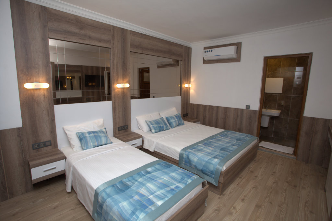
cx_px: 166
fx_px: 157
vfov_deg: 70.5
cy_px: 110
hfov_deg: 93.2
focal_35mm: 17
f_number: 6.3
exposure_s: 1/40
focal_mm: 17
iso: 160
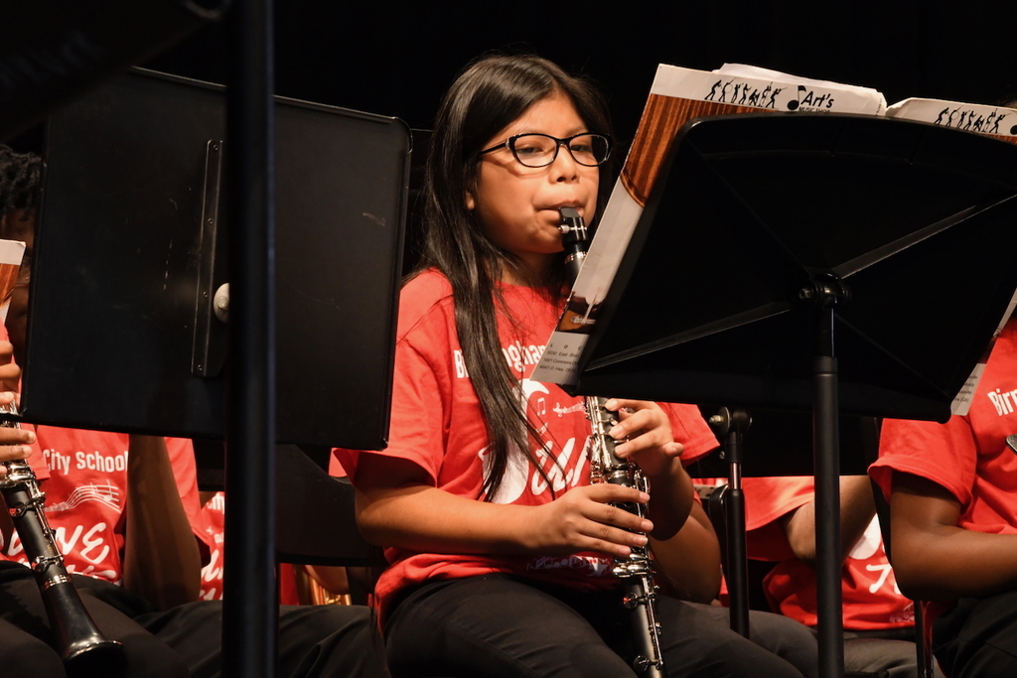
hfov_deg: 13.4
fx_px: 4323
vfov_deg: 9.0
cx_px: 508
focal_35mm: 153
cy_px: 339
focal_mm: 102
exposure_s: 1/60
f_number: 14
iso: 3200
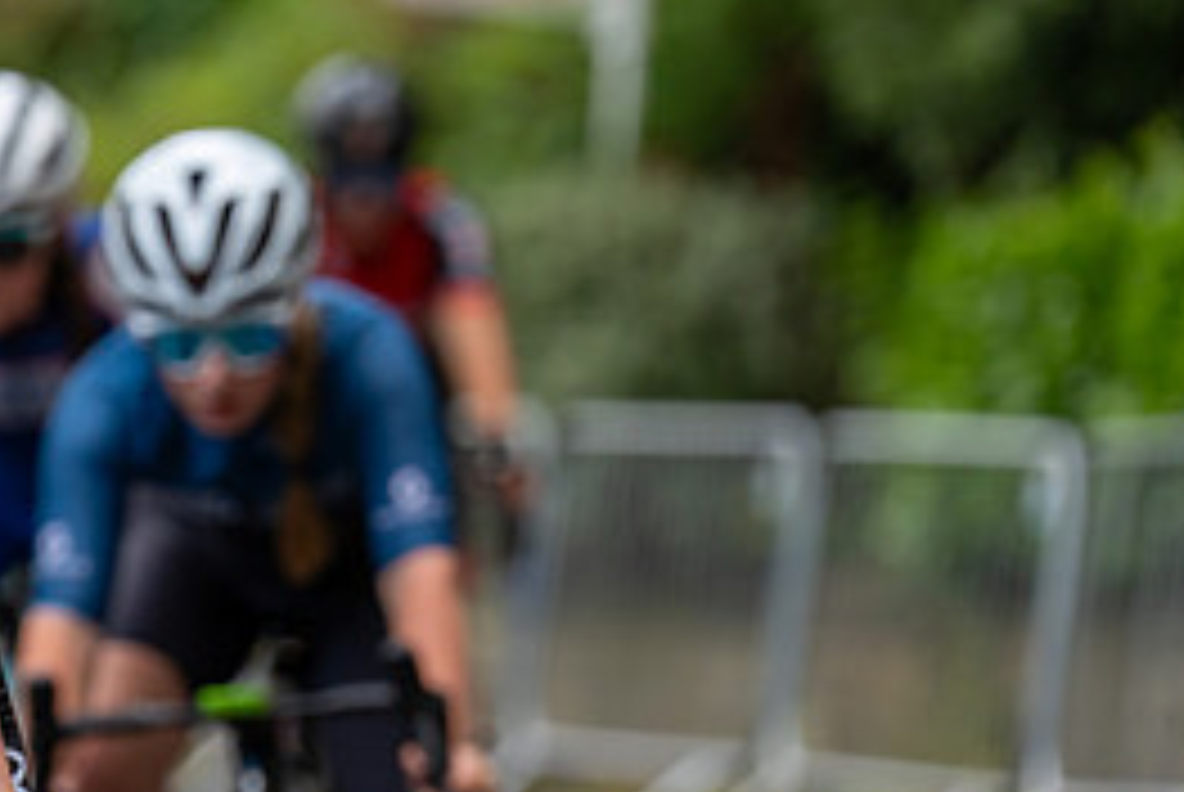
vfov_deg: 2.8
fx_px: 16133
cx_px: -428
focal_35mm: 490
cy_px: 281
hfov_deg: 4.2
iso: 320
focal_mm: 171
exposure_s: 1/640
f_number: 3.5
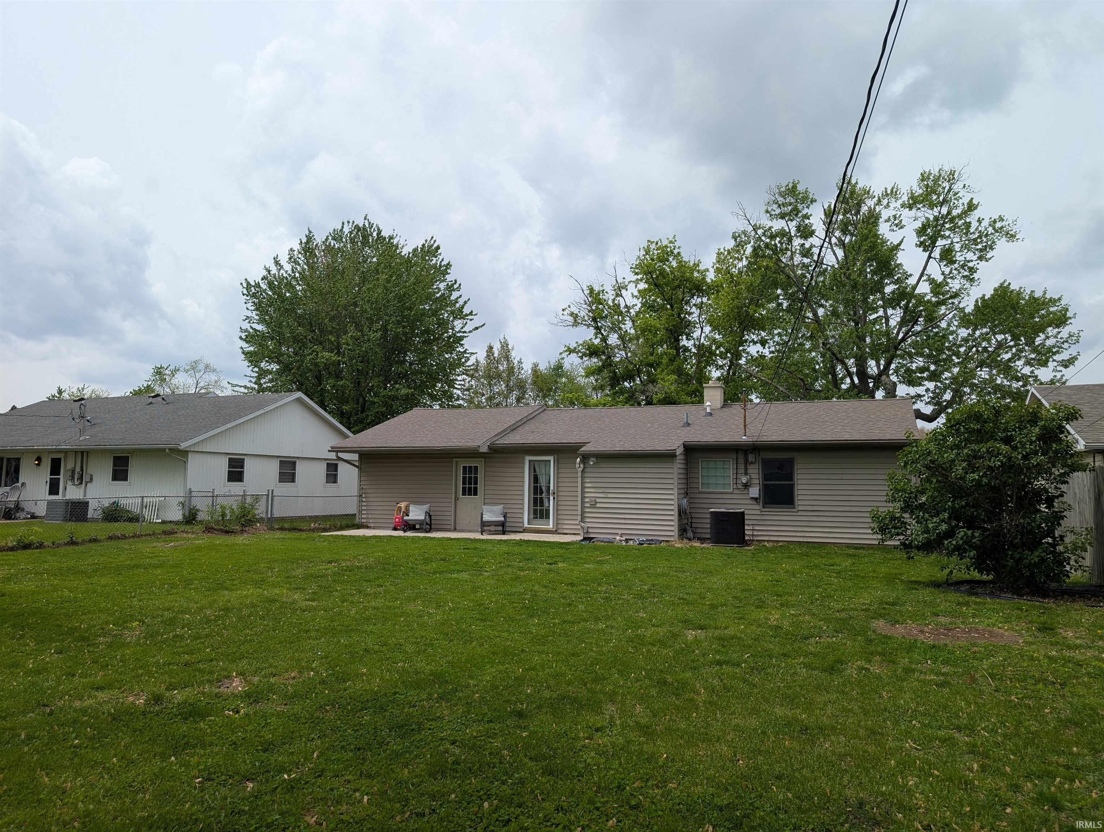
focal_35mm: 24
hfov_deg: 71.5
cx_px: 552
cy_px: 416
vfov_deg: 56.9
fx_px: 767
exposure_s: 1/1418
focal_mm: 6.9
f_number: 1.68
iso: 22
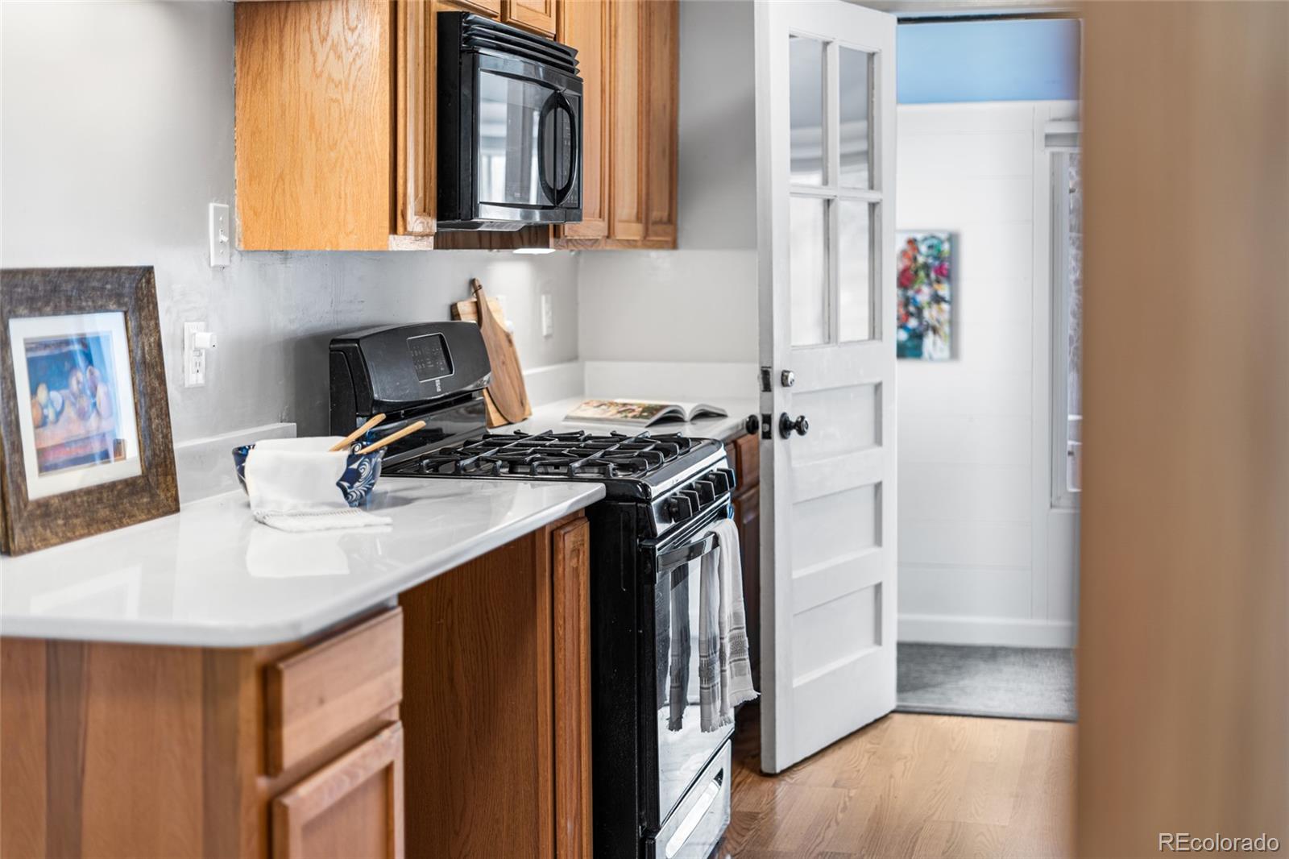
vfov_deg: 27.0
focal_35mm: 50
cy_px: 430
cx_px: 644
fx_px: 1790
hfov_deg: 39.6
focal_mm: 50
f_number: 1.8
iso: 100
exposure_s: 1/20
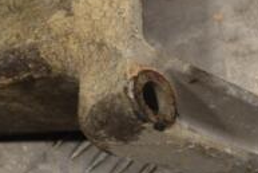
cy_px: -4
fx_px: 1069
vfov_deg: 9.2
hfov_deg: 13.6
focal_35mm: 149
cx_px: 4
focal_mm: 32
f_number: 5.6
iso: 360
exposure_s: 1/125
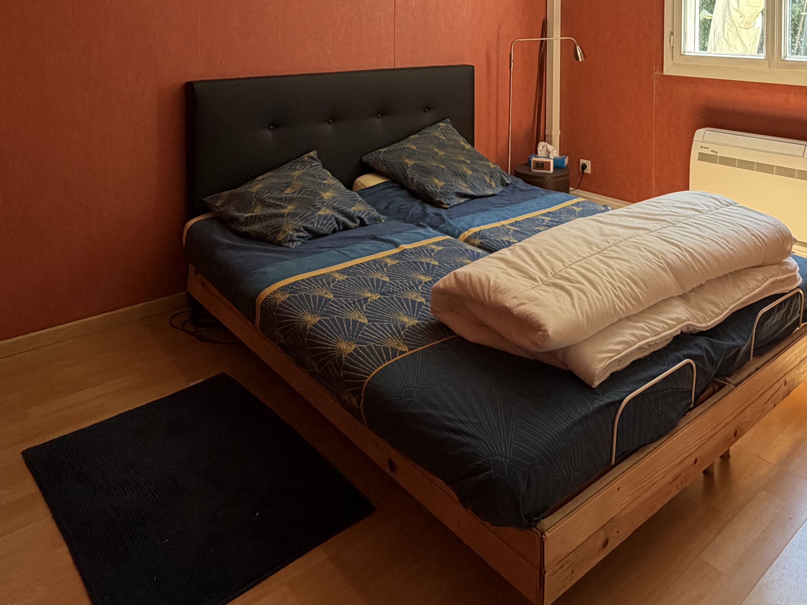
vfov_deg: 42.6
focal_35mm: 29
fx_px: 676
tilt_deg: -0.5
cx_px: 487
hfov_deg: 61.1
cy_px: 21
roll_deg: +0.0
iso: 160
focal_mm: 2.22
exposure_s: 1/121
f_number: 2.2
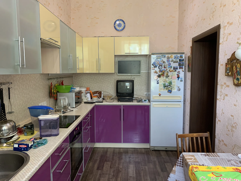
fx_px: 181
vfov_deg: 53.1
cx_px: 120
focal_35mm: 26
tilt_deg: -5.1
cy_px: 90
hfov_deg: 67.3
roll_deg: +0.3
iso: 250
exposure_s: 1/60
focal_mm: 4.25
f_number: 1.8
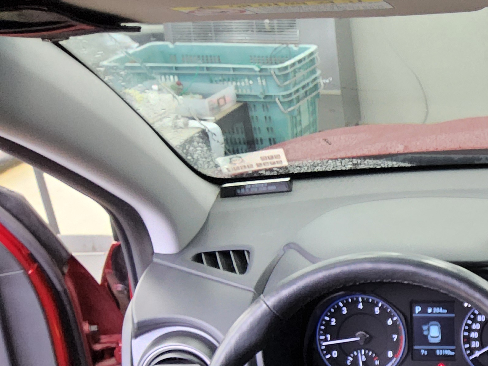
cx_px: 634
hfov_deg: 25.6
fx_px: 916
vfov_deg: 21.6
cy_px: 385
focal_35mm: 65
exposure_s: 1/60
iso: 640
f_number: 2
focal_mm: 3.08
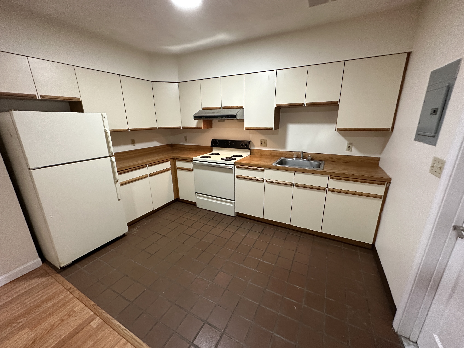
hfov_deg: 102.1
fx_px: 188
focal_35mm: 14
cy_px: 174
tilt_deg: -18.3
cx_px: 232
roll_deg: +0.7
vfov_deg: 85.7
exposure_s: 1/60
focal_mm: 2.22
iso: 500
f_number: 2.2
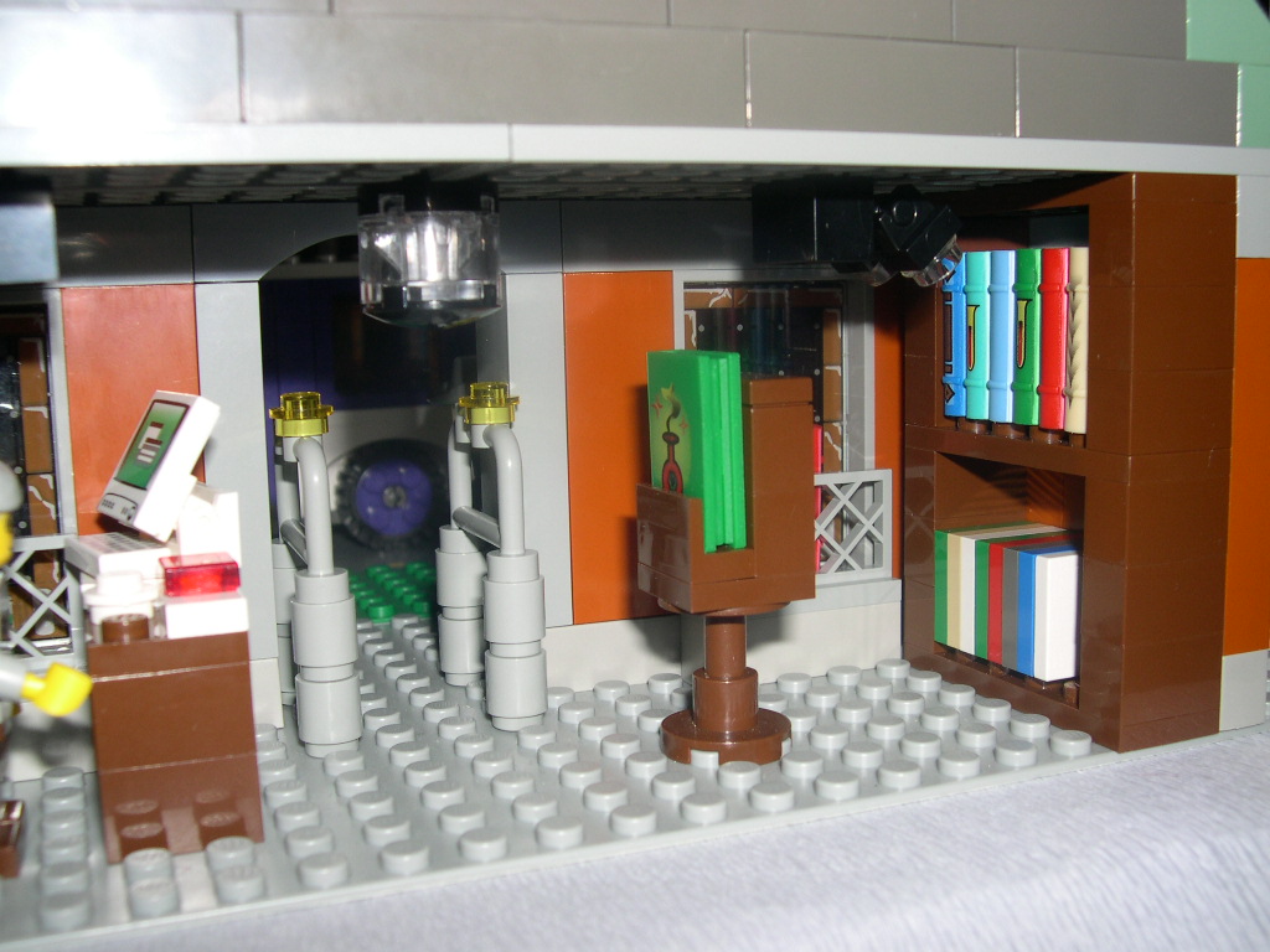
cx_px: 635
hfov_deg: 49.0
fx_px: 1394
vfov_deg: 37.7
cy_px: 476
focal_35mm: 38
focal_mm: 8
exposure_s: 1/60
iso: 100
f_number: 7.6
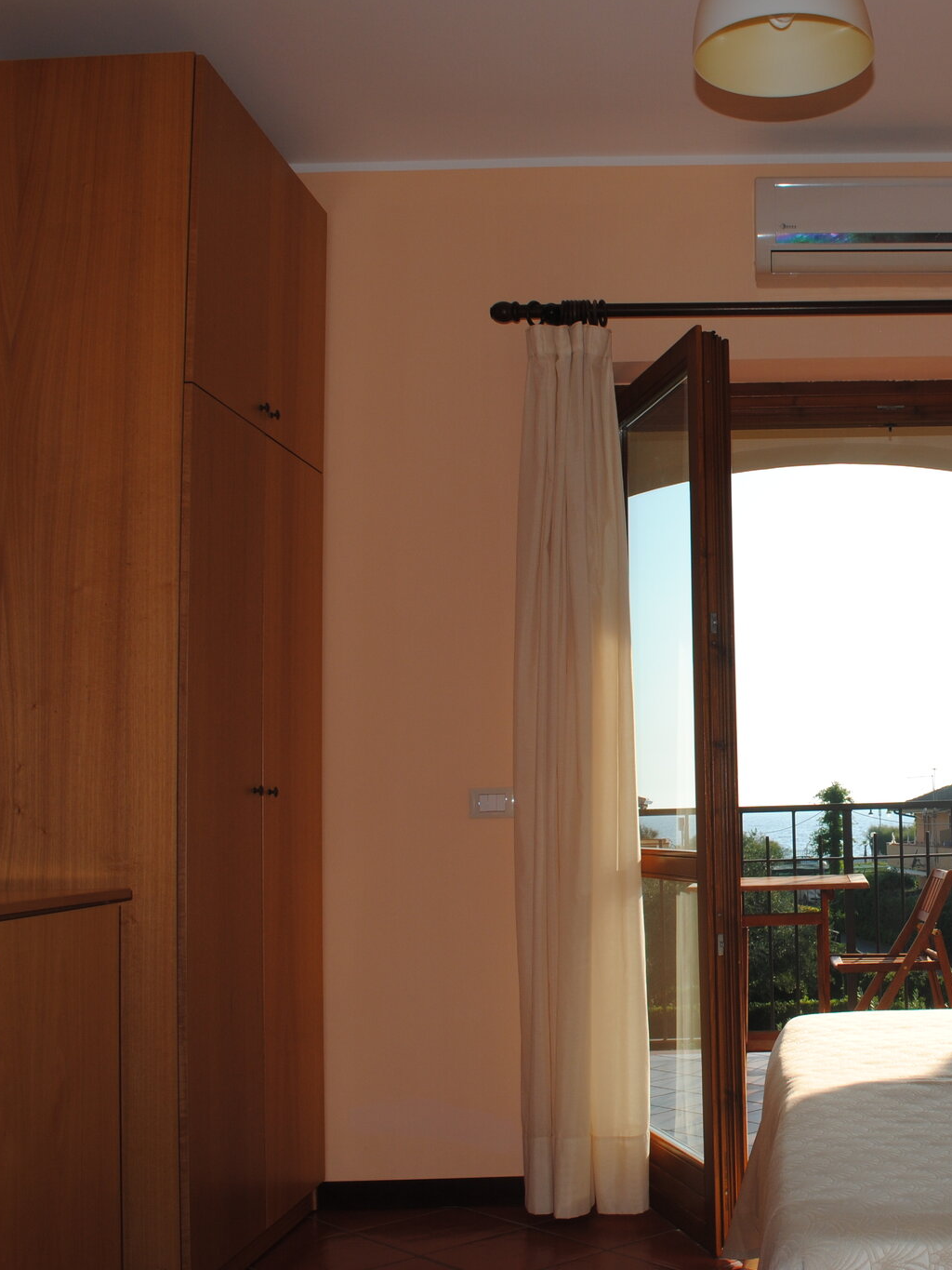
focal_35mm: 39
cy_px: 635
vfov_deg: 47.9
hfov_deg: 34.9
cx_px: 839
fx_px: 1430
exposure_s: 1/200
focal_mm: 18
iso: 100
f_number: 9
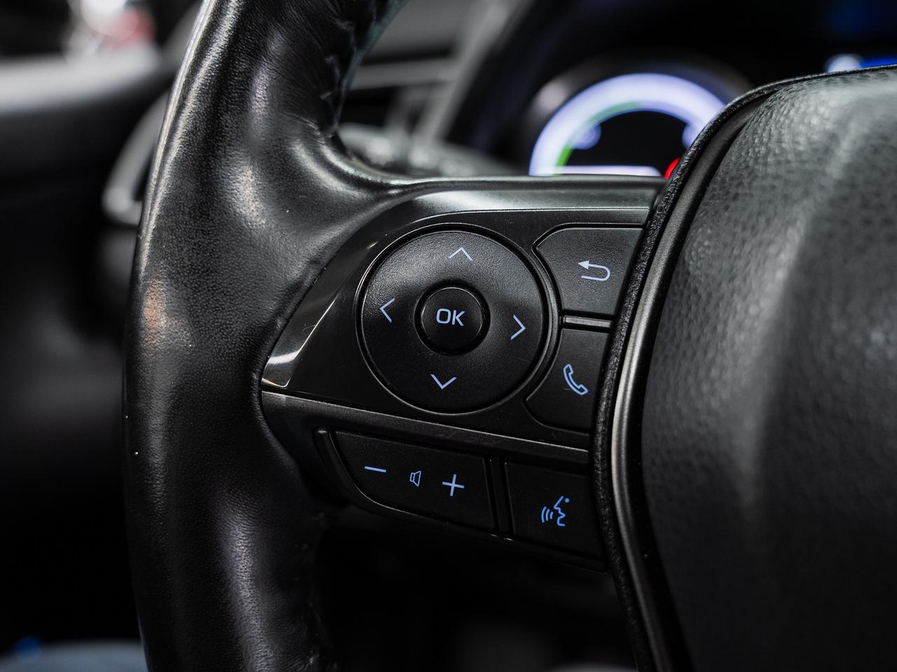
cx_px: 448
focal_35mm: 29
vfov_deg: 48.6
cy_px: 336
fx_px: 746
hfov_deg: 62.1
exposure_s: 1/30
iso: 800
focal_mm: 26.6
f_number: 4
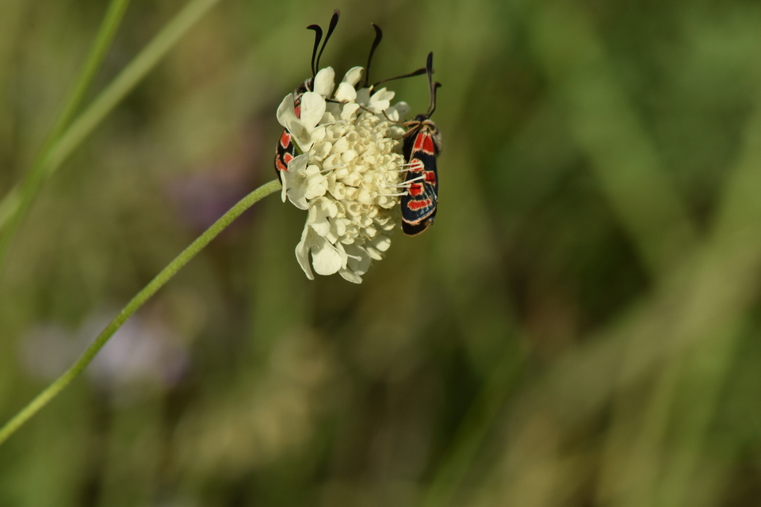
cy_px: 254
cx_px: 380
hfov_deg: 4.6
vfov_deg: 3.1
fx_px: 9512
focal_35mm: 450
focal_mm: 300
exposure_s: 1/500
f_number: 20
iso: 400
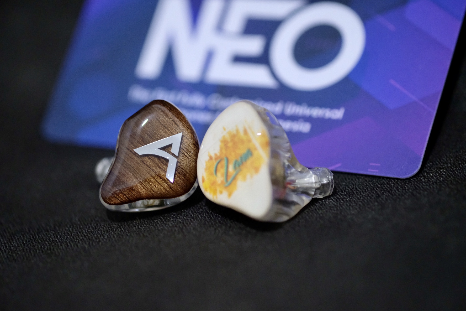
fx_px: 1165
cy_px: 156
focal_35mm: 90
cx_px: 233
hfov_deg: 22.6
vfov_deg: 15.2
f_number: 2.4
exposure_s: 1/140
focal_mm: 60
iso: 3200
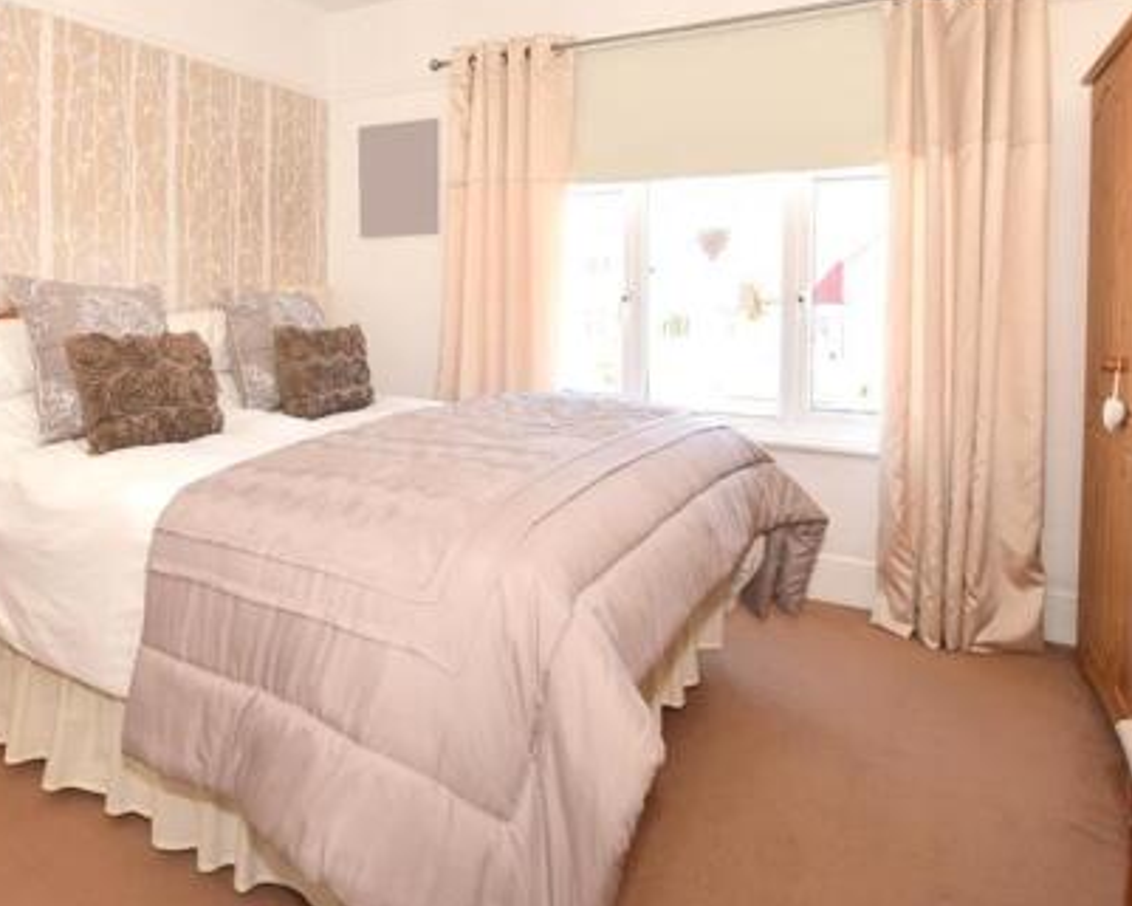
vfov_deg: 59.6
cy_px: 309
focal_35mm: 23
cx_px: 438
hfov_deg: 71.6
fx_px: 771
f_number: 5
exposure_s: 1/100
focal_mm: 10
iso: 200
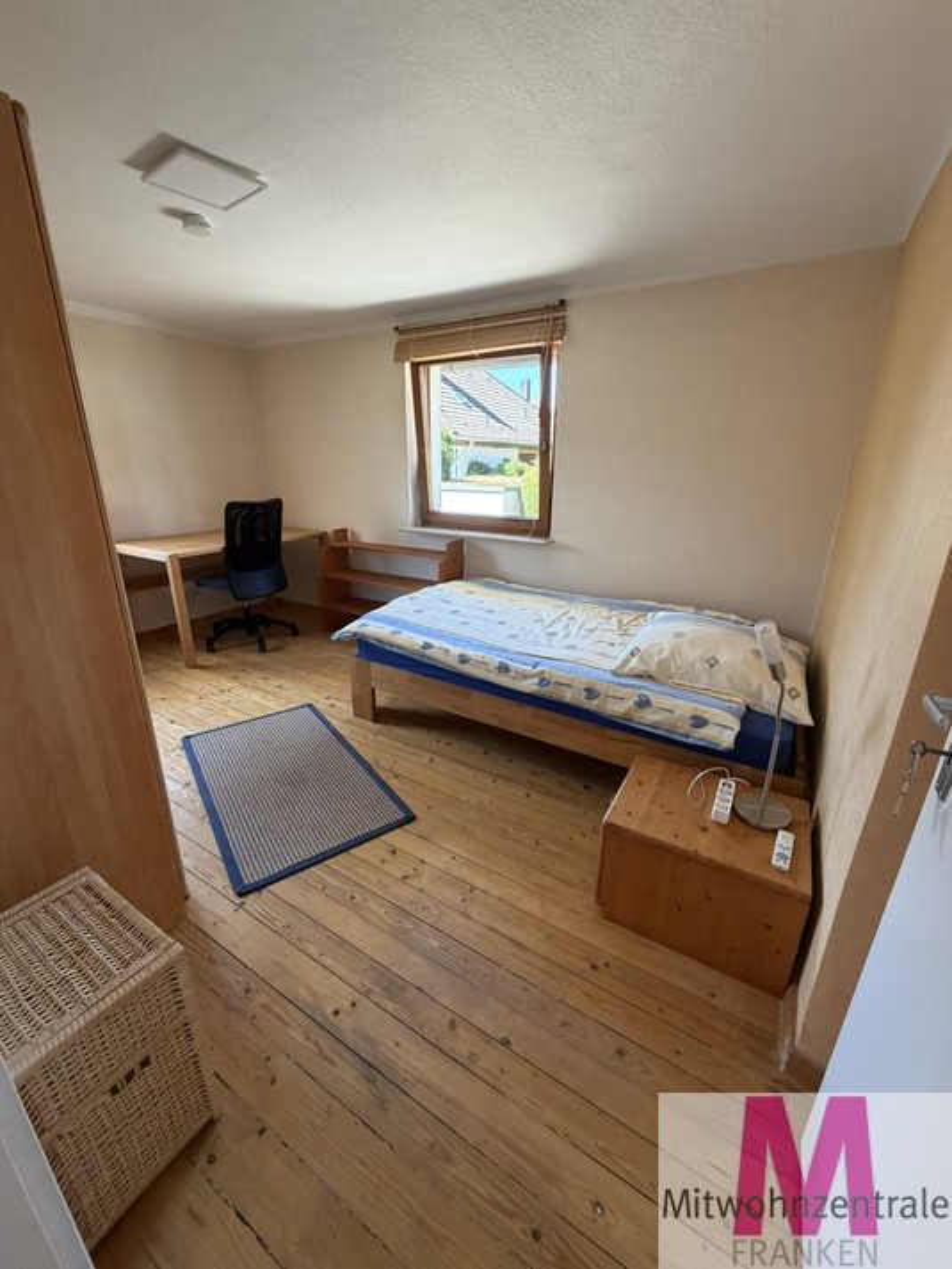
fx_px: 513
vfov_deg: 102.1
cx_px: 476
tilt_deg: -18.8
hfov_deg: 85.7
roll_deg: -0.4
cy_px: 634
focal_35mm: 14
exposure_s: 1/121
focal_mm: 2.22
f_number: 2.2
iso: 250
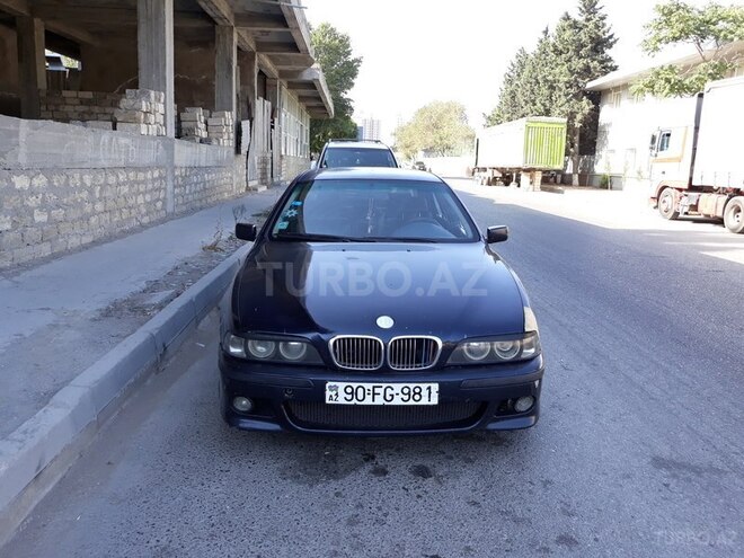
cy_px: 279
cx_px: 372
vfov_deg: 51.4
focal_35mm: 27
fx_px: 580
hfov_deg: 65.3
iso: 40
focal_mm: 3.71
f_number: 1.7
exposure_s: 1/230
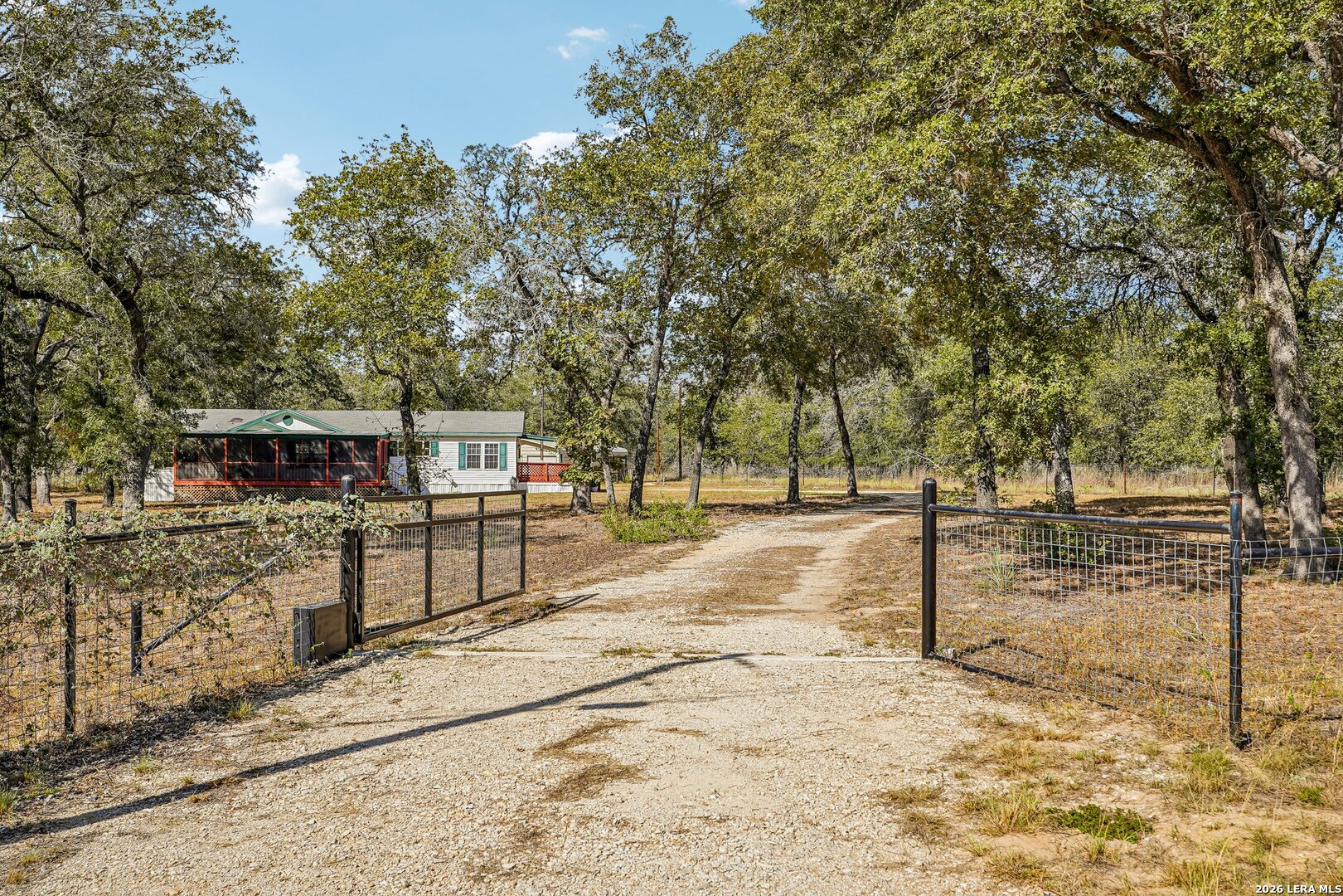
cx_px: 672
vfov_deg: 37.9
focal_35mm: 35
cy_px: 448
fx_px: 1306
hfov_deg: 54.4
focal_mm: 35
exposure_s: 1/250
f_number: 8
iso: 100
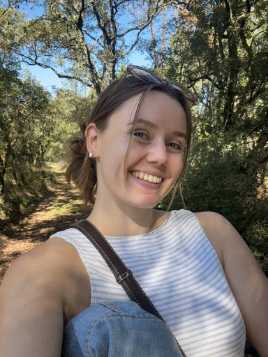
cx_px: 134
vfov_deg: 60.0
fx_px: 310
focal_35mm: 30
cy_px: 178
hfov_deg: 46.8
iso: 50
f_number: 1.9
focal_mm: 2.69
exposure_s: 1/234
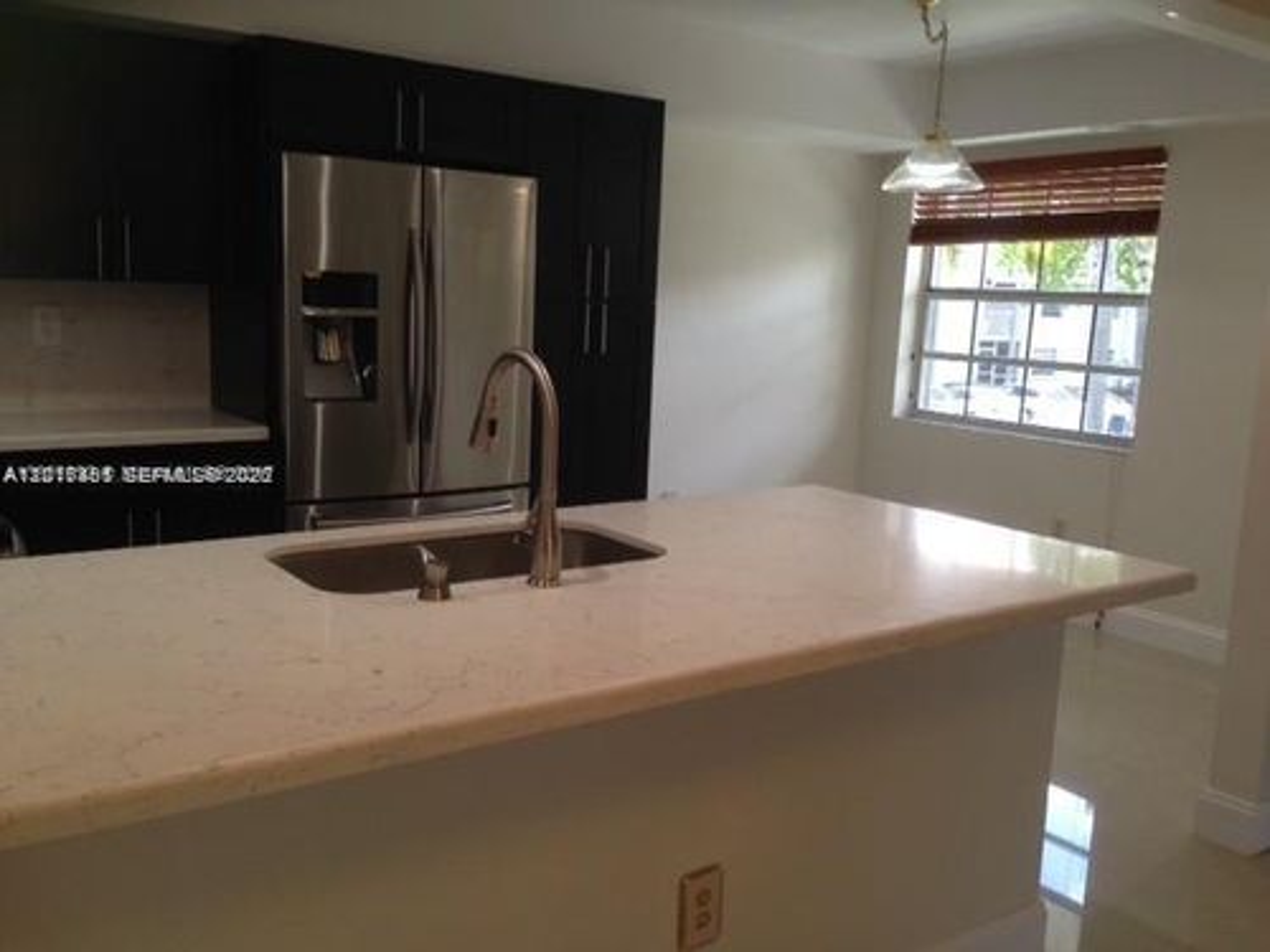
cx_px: 635
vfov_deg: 42.9
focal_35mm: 33
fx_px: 1211
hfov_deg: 55.4
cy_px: 476
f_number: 2.4
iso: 50
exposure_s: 1/40
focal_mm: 4.12
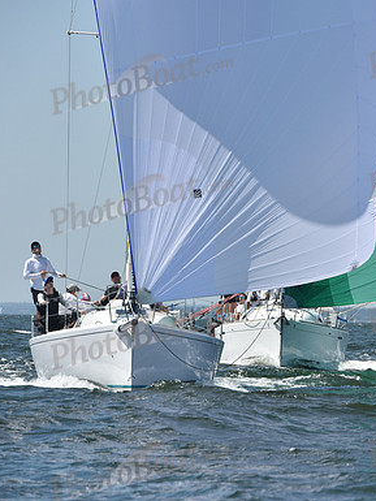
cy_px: 250
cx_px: 302
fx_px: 4198
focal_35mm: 290
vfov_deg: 6.8
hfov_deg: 5.1
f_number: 8
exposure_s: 1/1250
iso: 250
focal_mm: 200
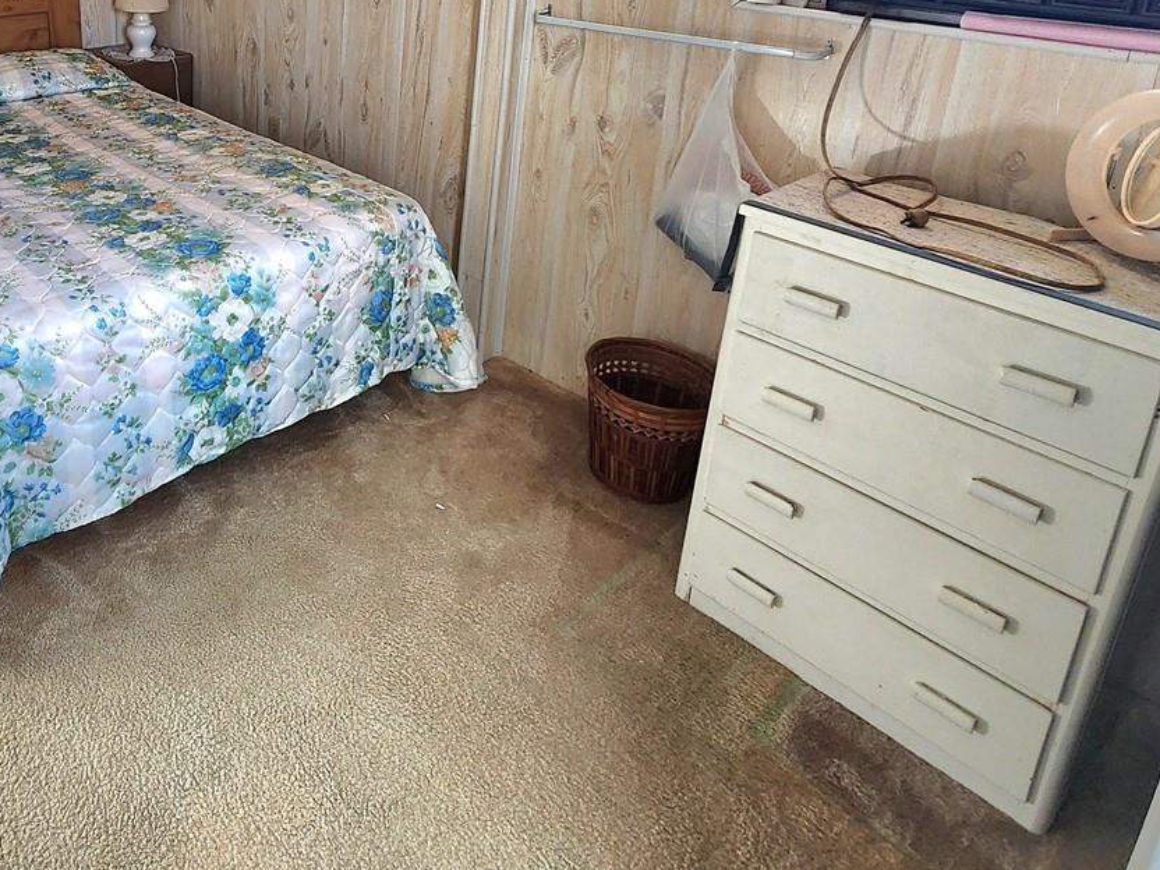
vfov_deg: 49.8
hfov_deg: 63.5
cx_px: 236
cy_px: 114
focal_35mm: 25
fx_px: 838
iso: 200
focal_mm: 2.2
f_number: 2.2
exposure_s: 1/60.2
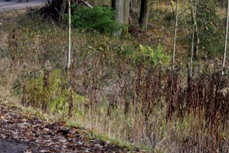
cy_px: -35
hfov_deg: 10.8
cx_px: -5
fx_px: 1203
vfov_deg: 7.2
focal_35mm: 189
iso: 400
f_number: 6.3
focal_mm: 50
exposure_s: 1/160
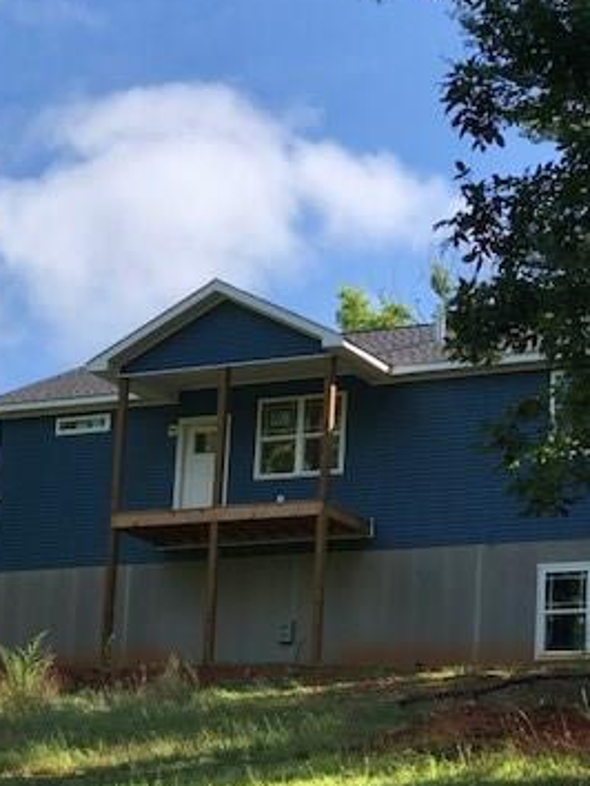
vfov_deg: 18.9
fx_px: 2338
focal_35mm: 103
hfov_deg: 14.4
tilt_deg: +9.9
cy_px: 624
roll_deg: -4.0
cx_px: 324
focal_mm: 6.6
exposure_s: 1/296
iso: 20
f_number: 2.8
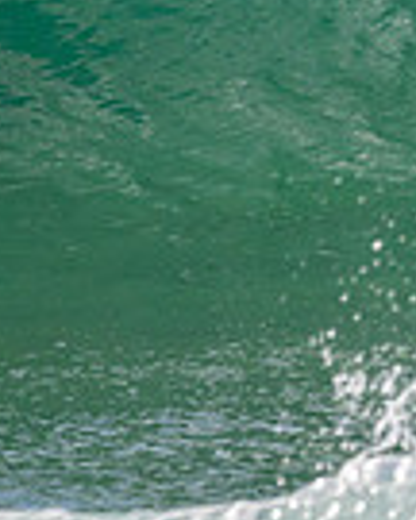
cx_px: 1110
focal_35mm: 2395
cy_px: -266
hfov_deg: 0.6
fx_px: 36859
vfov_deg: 0.8
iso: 1000
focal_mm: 500
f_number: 11
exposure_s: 1/1600
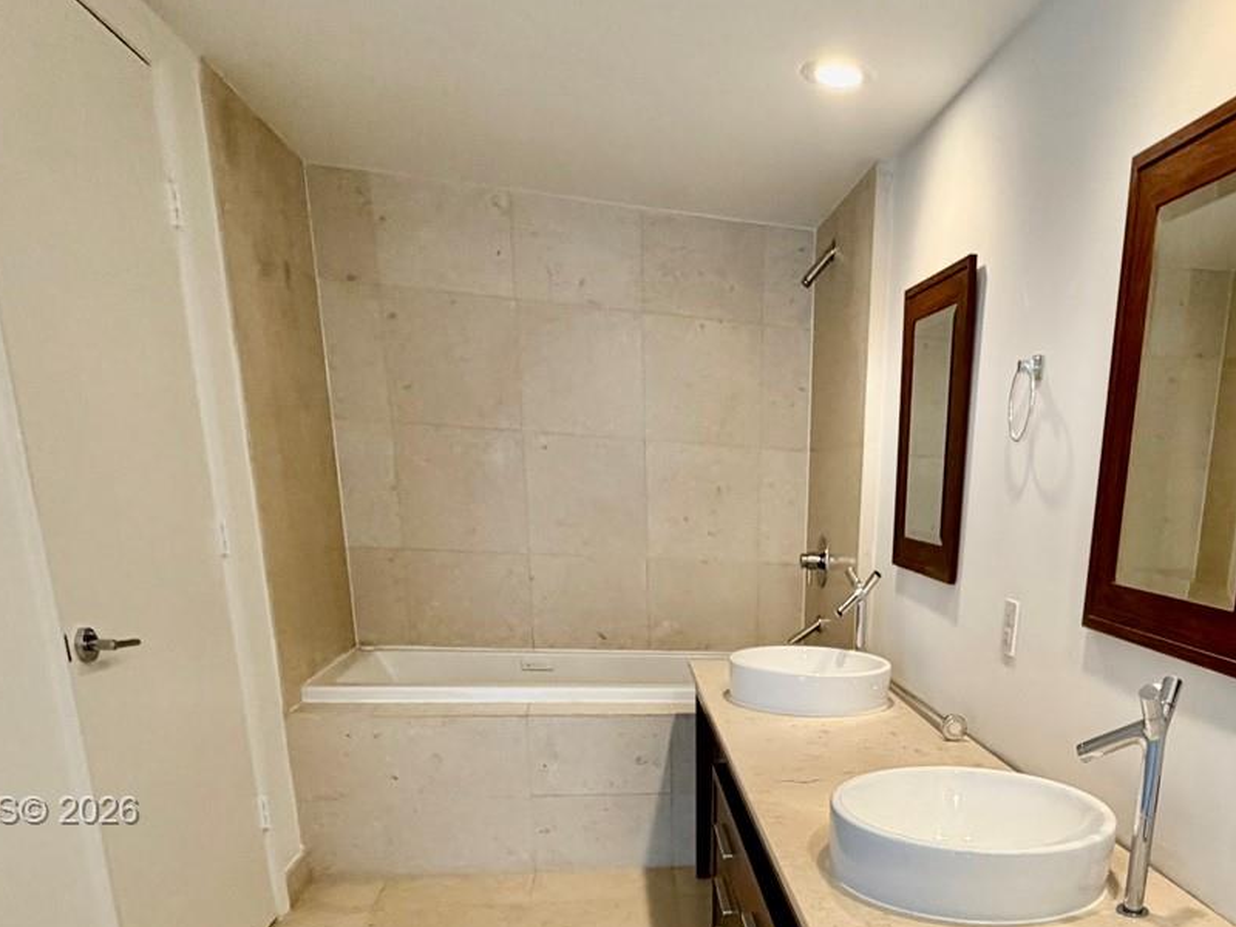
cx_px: 893
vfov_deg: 45.6
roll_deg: -3.2
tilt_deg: -18.8
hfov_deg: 60.7
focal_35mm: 28
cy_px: 813
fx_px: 1000
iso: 200
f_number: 2.2
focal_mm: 2.22
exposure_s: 1/60
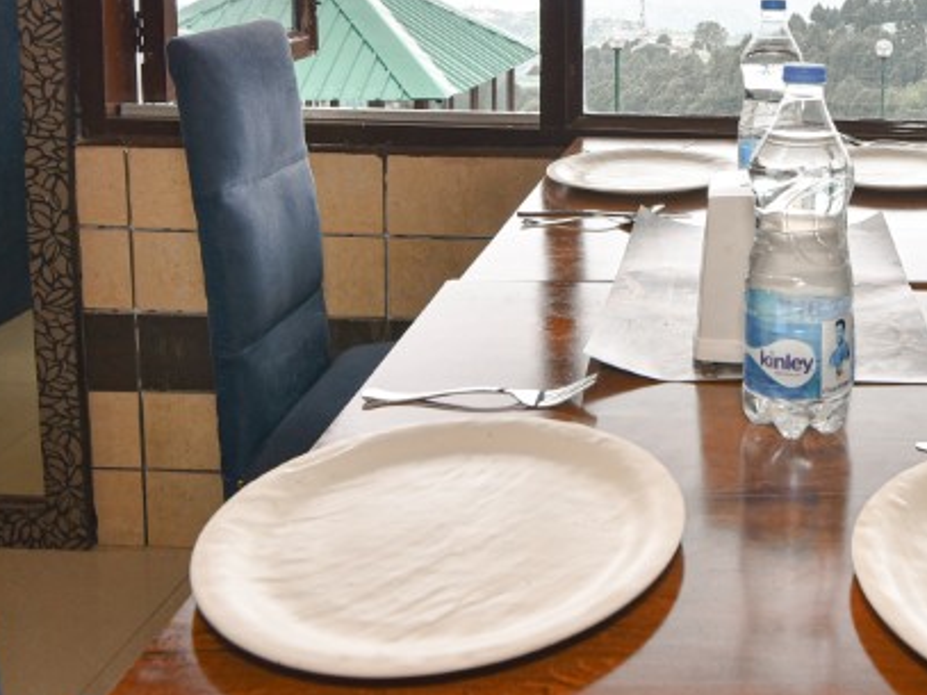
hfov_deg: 42.9
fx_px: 1098
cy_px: 13
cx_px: 785
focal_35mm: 41
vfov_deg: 32.5
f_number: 8
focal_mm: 16
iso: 160
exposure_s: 1/100
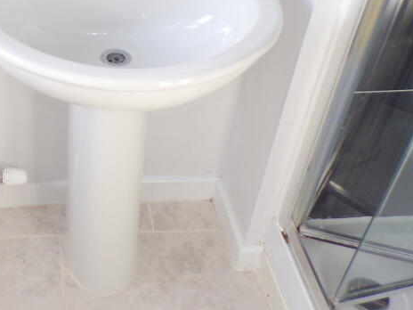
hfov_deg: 34.3
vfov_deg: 27.1
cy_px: 76
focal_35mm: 53
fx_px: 632
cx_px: 45
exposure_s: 1/70
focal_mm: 4.3
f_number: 3
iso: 100
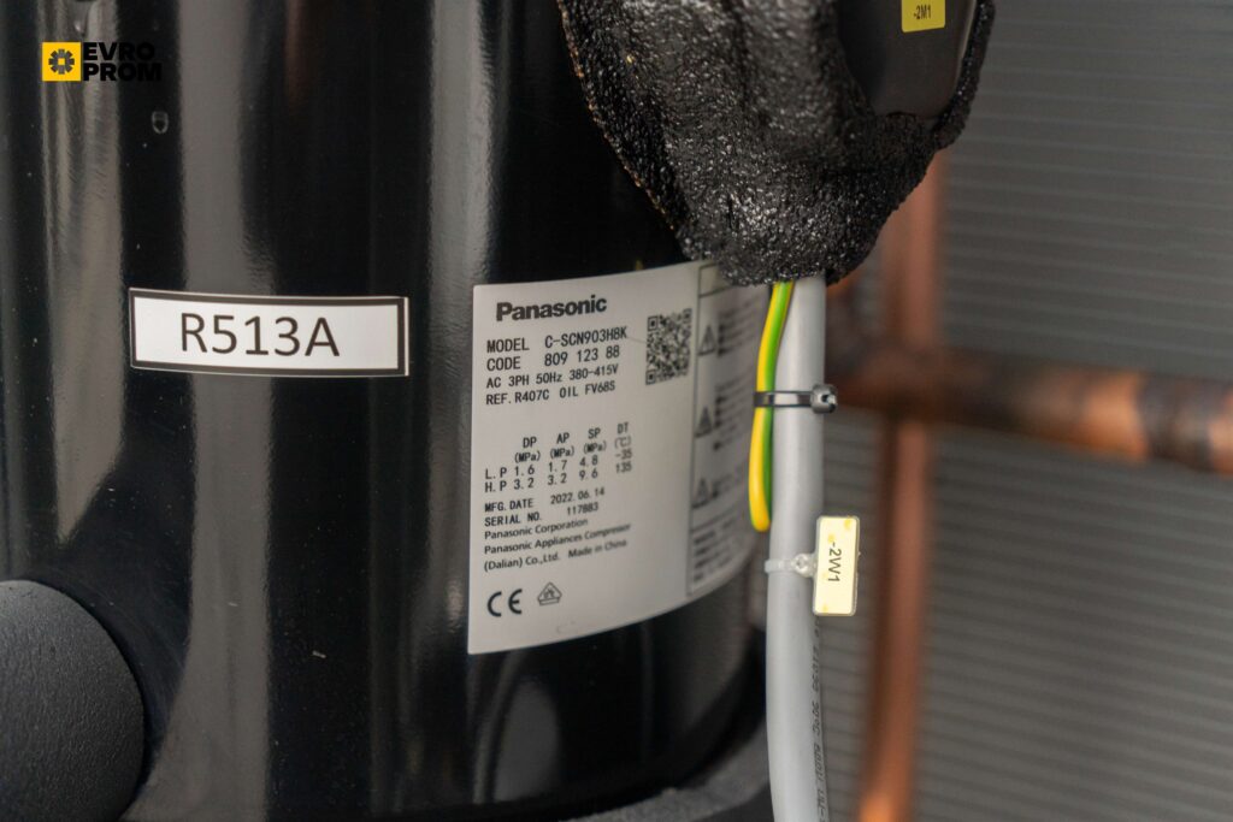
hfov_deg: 33.4
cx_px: 616
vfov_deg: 22.6
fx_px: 2055
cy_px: 411
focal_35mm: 60
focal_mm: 60
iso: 500
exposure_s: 1/50
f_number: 4
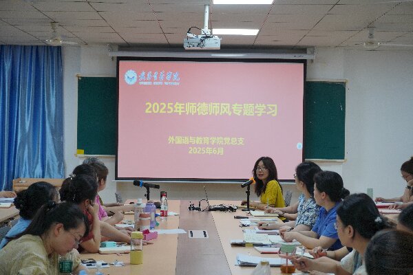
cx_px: 206
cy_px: 138
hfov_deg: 30.5
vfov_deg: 20.6
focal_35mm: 66
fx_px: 757
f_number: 5.6
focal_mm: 44
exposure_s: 1/80
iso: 400
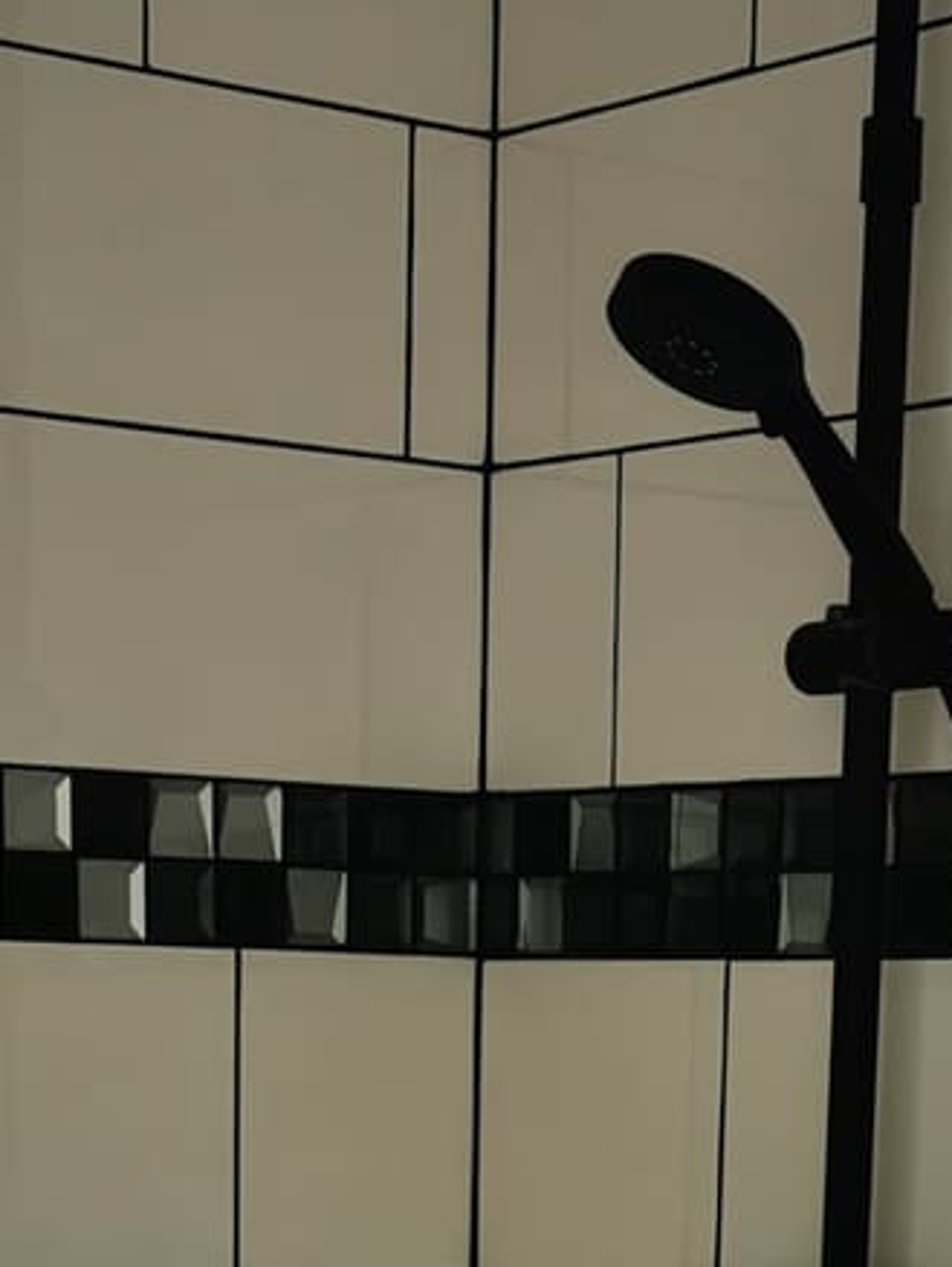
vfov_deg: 16.3
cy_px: 1607
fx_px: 4213
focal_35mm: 115
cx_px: 498
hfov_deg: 12.9
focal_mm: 5.56
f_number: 1.6
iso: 50
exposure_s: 1/198
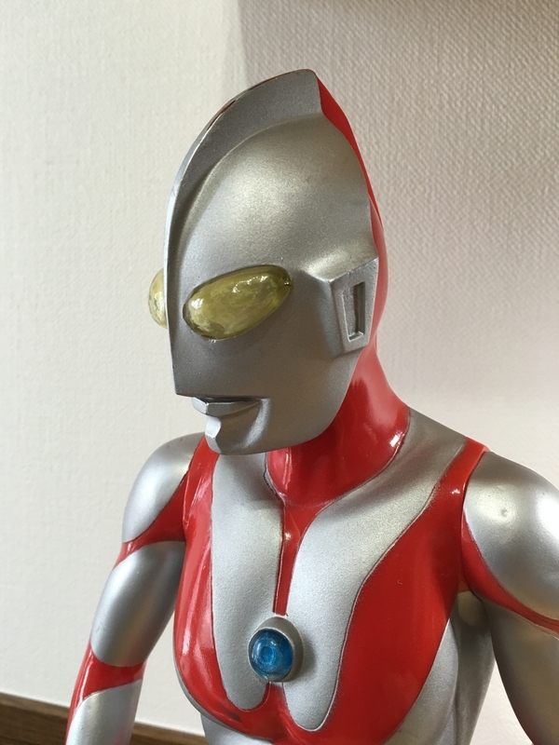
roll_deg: -0.9
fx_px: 624
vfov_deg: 61.7
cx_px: 280
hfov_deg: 48.2
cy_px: 372
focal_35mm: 29
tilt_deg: -5.8
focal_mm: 4.15
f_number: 2.2
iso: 50
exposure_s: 1/33
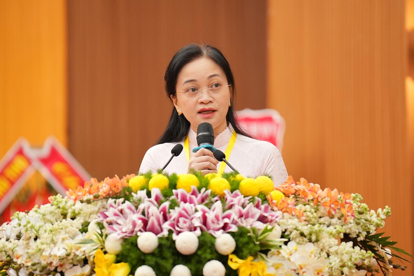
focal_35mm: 300
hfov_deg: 6.9
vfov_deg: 4.6
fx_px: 3450
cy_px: 138
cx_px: 207
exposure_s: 1/125
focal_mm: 200
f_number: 2.8
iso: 1250
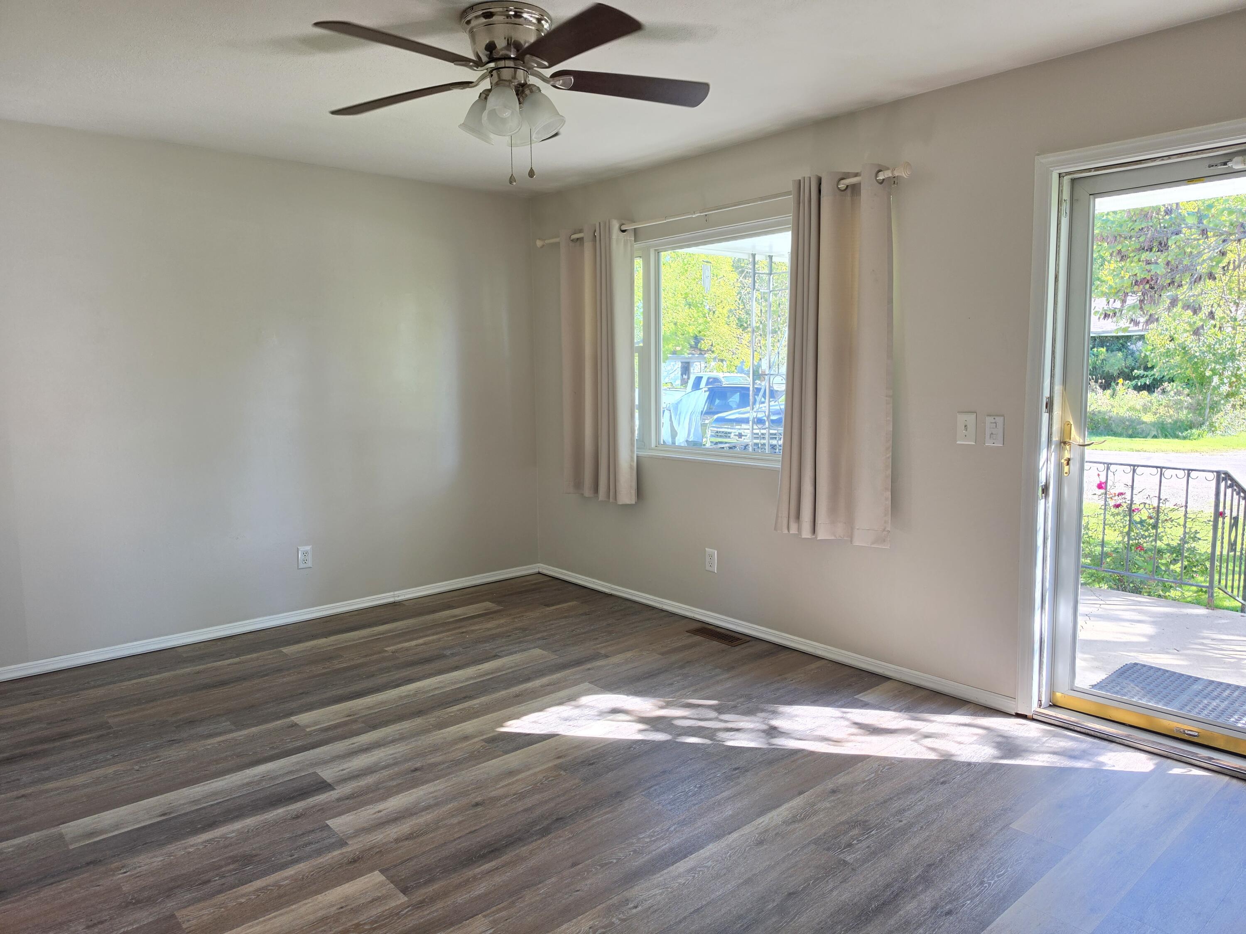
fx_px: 828
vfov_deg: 58.9
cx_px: 623
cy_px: 467
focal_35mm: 23
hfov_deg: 73.9
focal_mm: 6.5
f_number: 1.4
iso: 64
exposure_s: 1/180
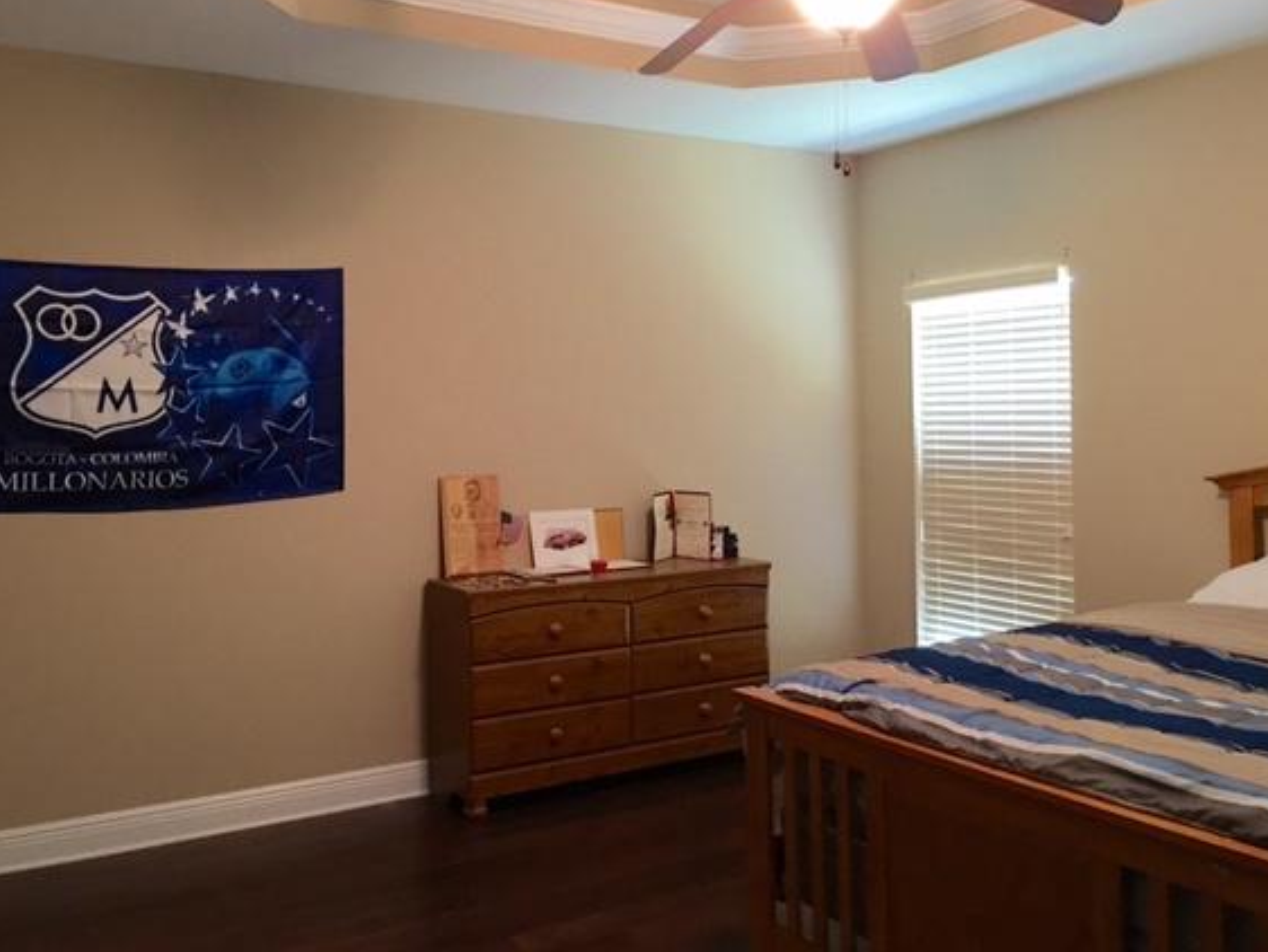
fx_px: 1209
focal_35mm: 33
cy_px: 413
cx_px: 641
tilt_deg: -0.6
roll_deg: +0.3
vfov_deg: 42.9
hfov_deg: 55.3
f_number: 2.2
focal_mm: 4.15
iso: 64
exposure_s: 1/4
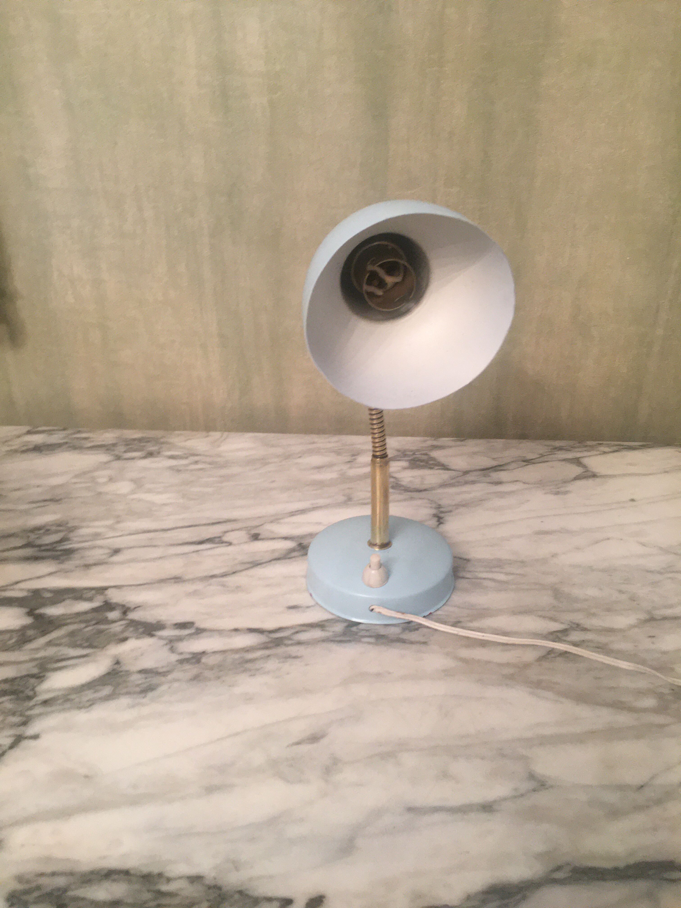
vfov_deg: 61.7
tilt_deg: -28.0
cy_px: 454
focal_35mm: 29
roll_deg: +0.1
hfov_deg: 48.2
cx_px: 340
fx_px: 761
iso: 200
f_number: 2.2
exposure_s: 1/33
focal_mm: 4.15
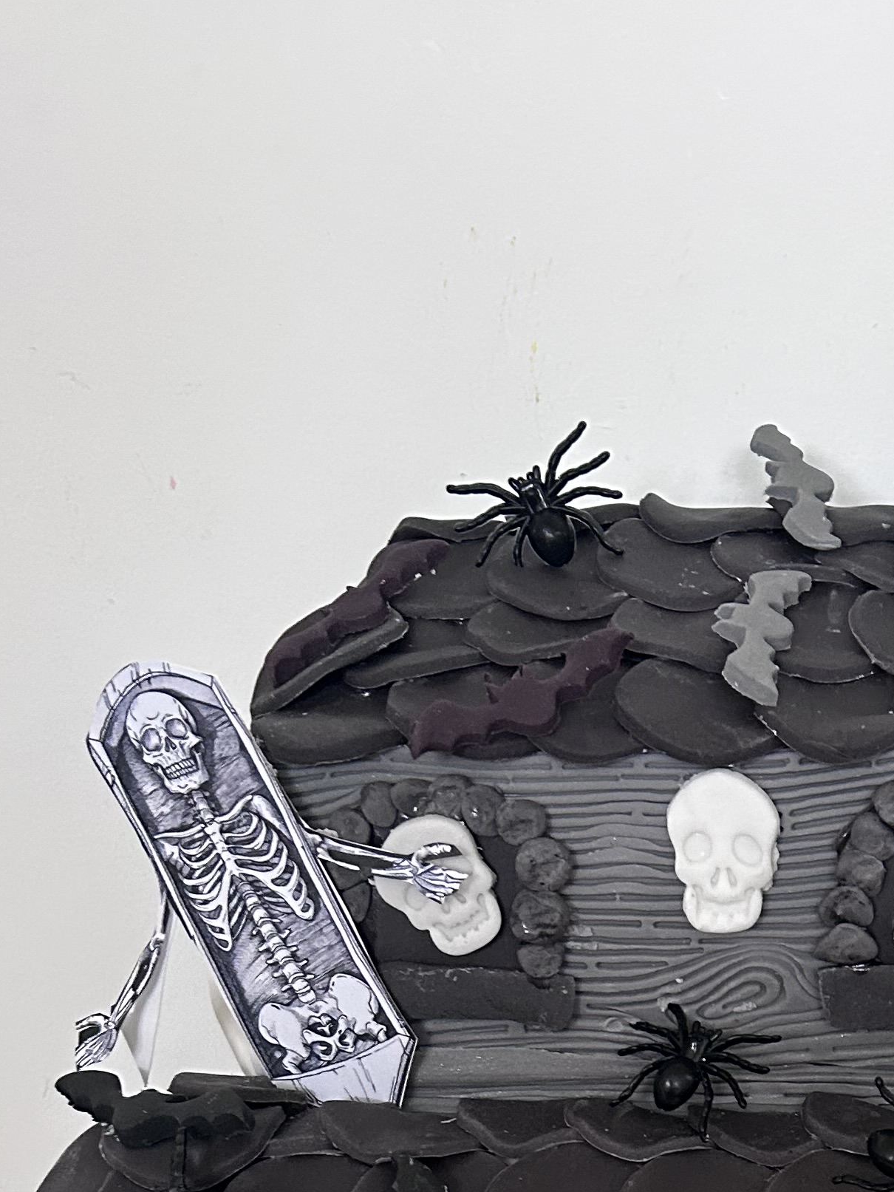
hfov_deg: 21.8
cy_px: 1435
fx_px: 2238
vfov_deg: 26.5
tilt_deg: -27.9
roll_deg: +1.5
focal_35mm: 65
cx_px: 876
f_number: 1.5
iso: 250
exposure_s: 1/59
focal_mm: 5.7
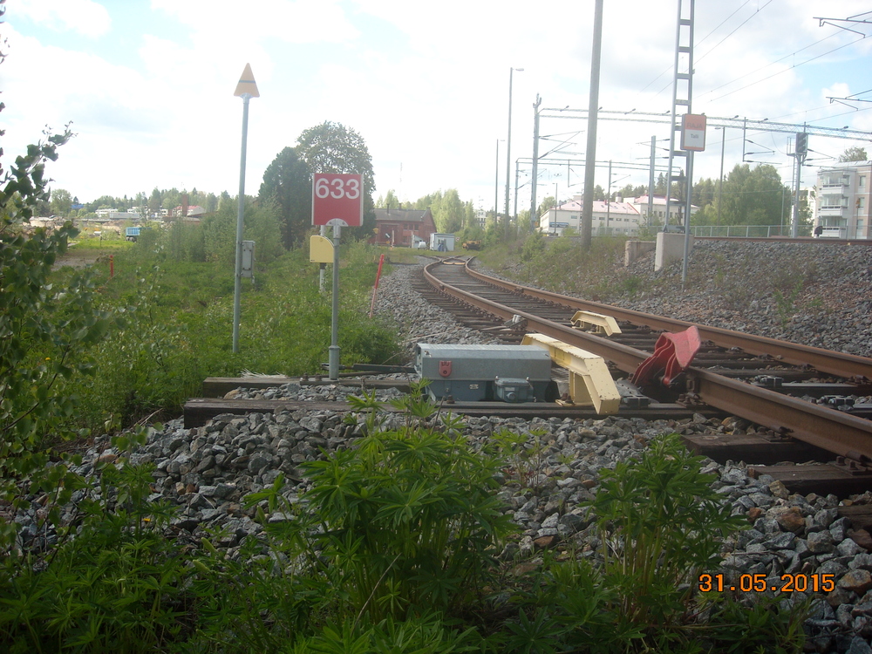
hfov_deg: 52.6
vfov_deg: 40.7
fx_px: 882
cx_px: 436
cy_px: 327
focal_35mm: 35
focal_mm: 5.7
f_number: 2.8
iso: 64
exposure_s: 1/402
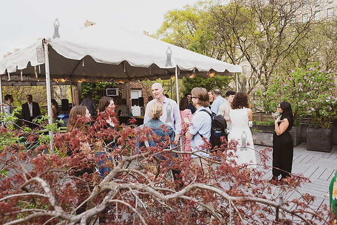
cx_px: 168
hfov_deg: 73.2
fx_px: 227
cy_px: 112
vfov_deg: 52.7
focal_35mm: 24
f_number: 4.5
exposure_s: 1/400
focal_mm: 24
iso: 1000
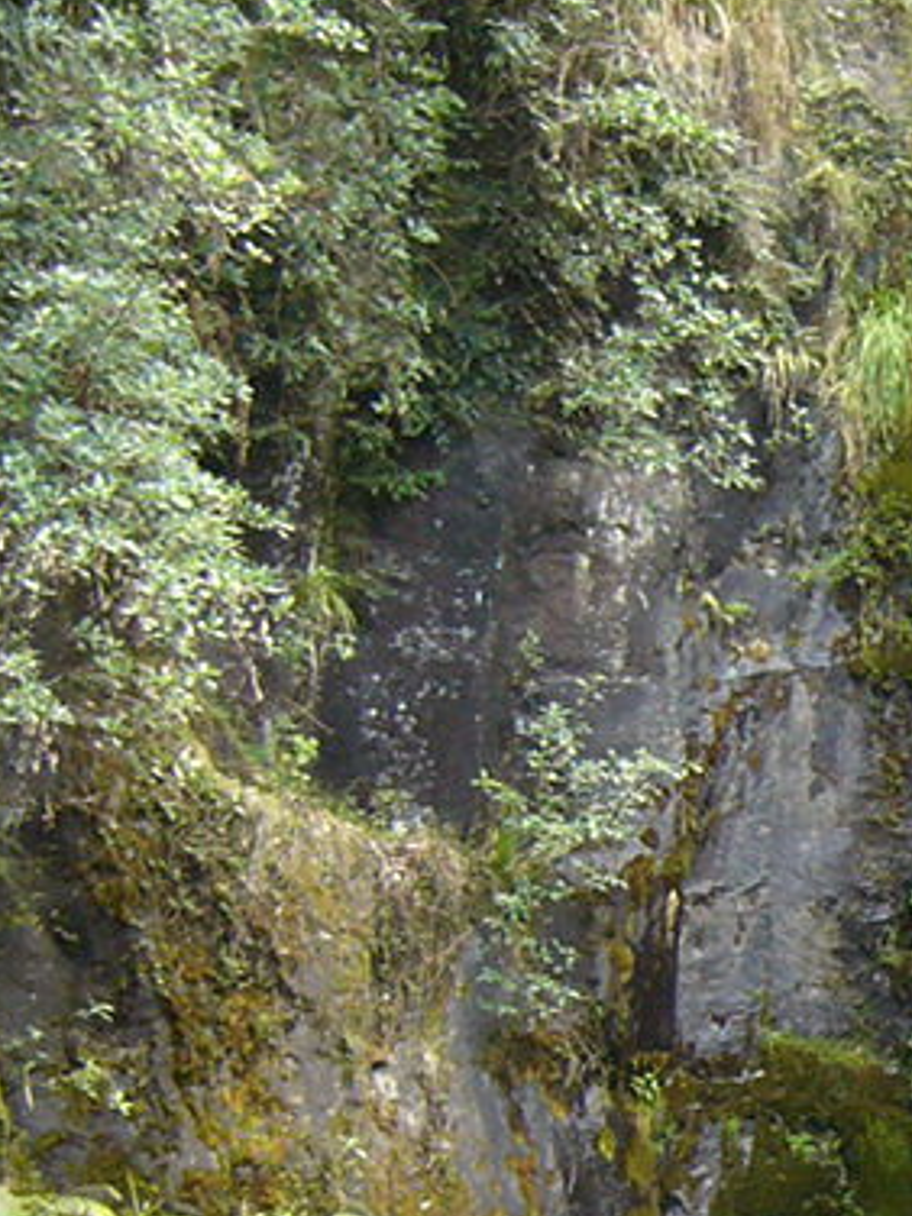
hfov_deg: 11.4
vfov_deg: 15.7
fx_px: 4356
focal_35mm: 124
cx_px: 1394
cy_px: 1069
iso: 100
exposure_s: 1/25
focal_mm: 5.8
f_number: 2.8
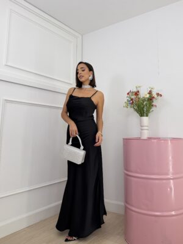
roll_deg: +0.1
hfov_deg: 56.8
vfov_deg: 71.6
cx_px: 92
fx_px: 169
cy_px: 122
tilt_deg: +8.7
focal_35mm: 24
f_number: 1.78
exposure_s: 1/393
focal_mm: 6.76
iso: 80
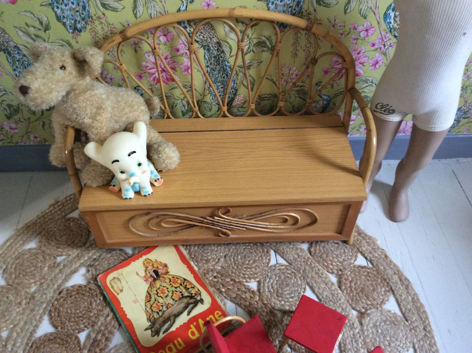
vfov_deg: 44.1
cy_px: 176
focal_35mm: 32
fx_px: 436
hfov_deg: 56.9
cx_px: 236
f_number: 2.4
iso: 125
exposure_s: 1/25
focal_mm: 3.3
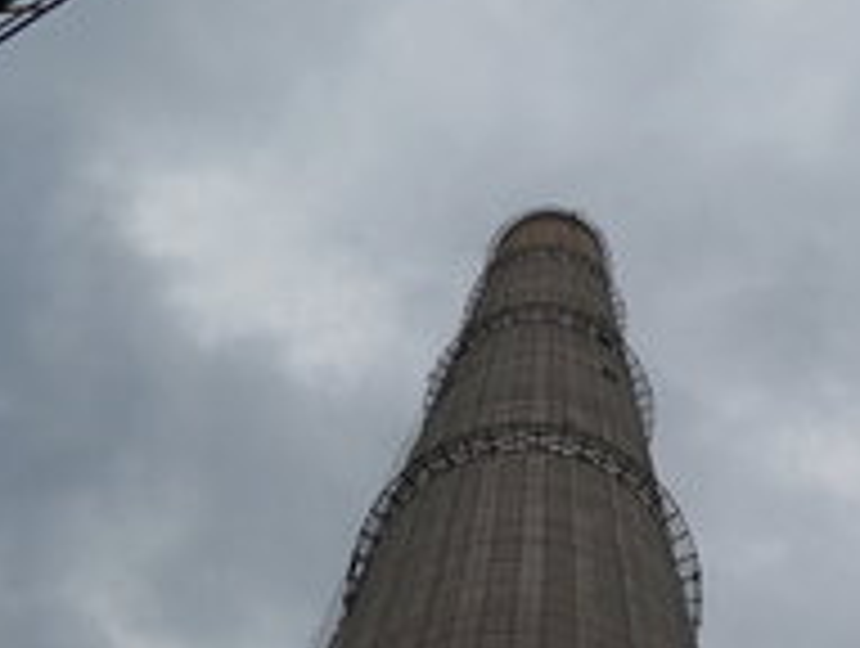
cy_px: 488
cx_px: 626
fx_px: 1867
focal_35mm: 75
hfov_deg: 25.7
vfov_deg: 19.6
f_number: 5.5
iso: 80
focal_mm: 6.72
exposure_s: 1/800
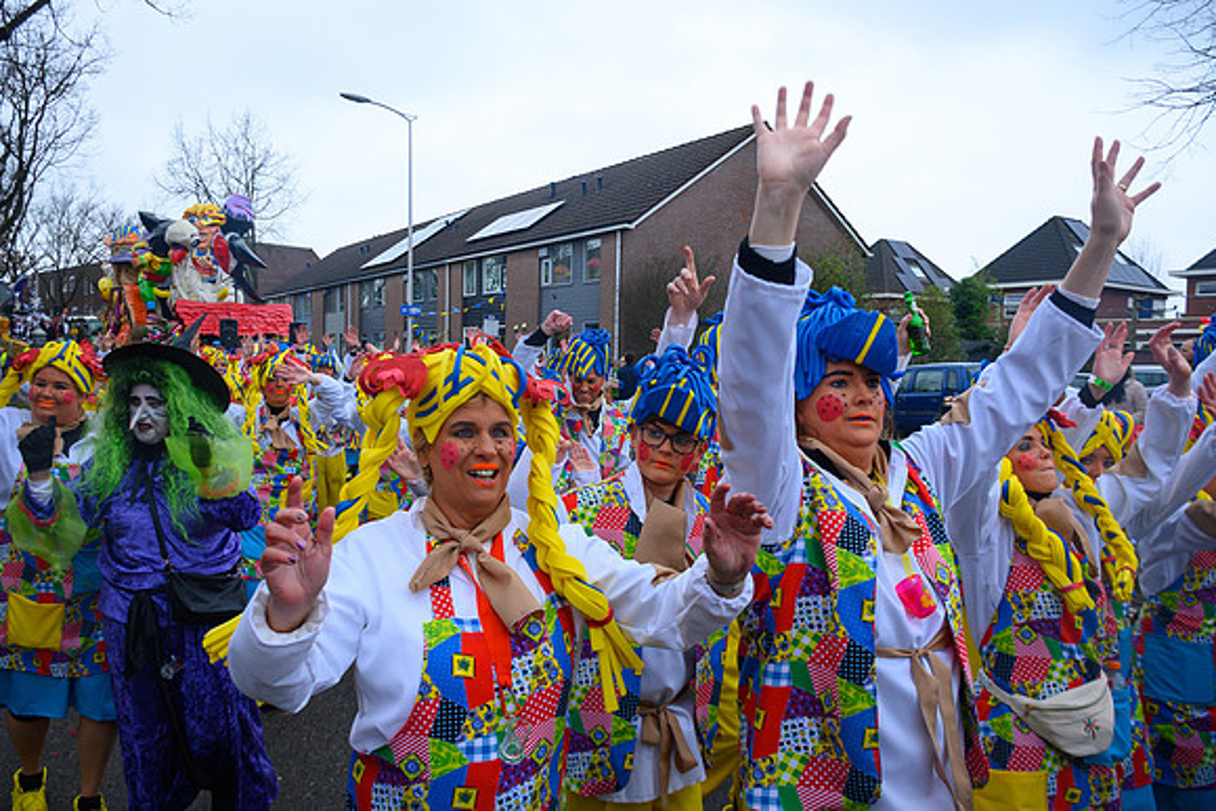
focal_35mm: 27
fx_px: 912
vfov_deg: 48.0
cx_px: 608
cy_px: 406
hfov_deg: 67.4
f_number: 5
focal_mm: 18
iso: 400
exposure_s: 1/400
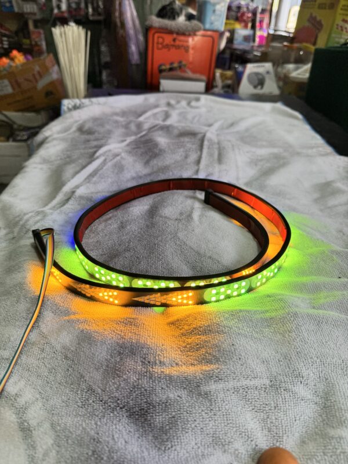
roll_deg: -3.2
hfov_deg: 56.8
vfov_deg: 71.6
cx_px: 174
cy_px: 232
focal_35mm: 24
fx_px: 322
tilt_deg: -32.8
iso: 80
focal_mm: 6.76
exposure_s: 1/372
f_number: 1.78
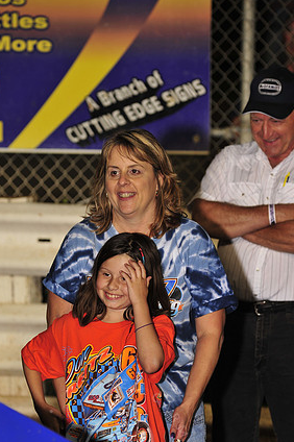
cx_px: 112
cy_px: 290
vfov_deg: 8.1
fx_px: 3104
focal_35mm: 253
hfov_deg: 5.4
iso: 500
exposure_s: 1/200
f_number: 5.6
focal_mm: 185
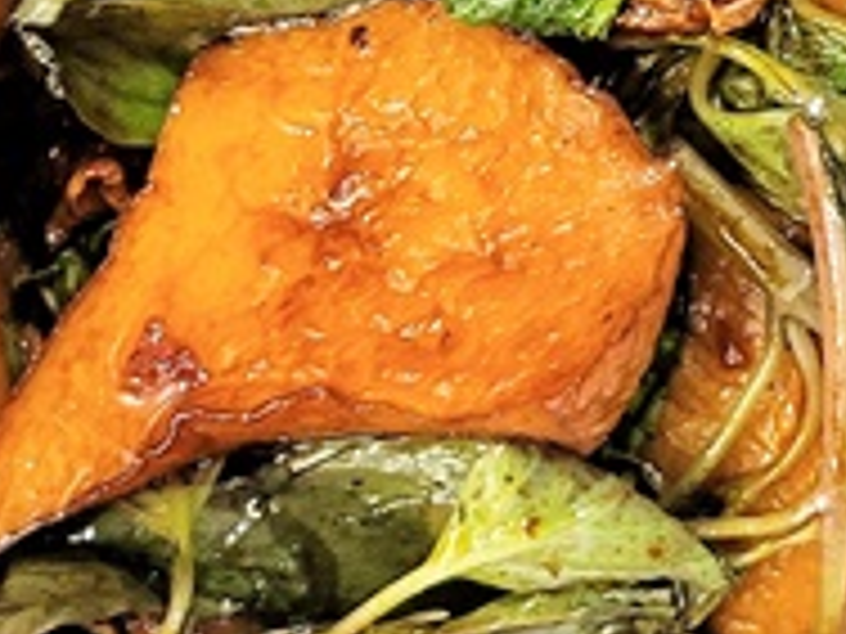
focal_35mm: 138
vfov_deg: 10.6
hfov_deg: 14.3
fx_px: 3373
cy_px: -103
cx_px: 342
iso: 640
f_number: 1.8
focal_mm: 5.4
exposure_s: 1/40
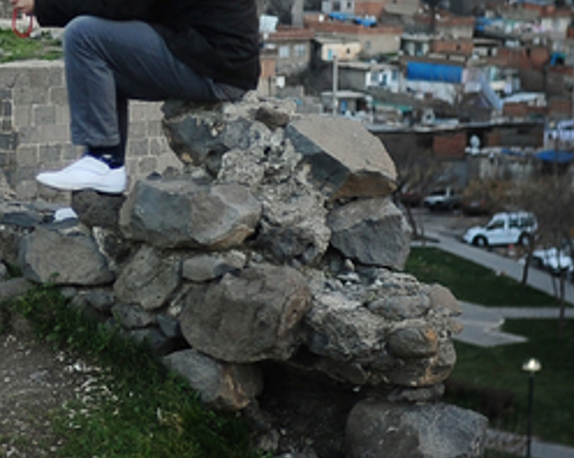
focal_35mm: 127
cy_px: 24
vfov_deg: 12.0
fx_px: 2156
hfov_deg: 15.0
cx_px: 43
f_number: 2
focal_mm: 35
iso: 500
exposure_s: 1/320
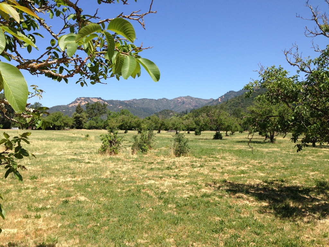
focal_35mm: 33
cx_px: 164
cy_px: 124
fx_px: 314
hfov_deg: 55.4
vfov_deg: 42.9
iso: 50
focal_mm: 4.13
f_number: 2.4
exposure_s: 1/1232
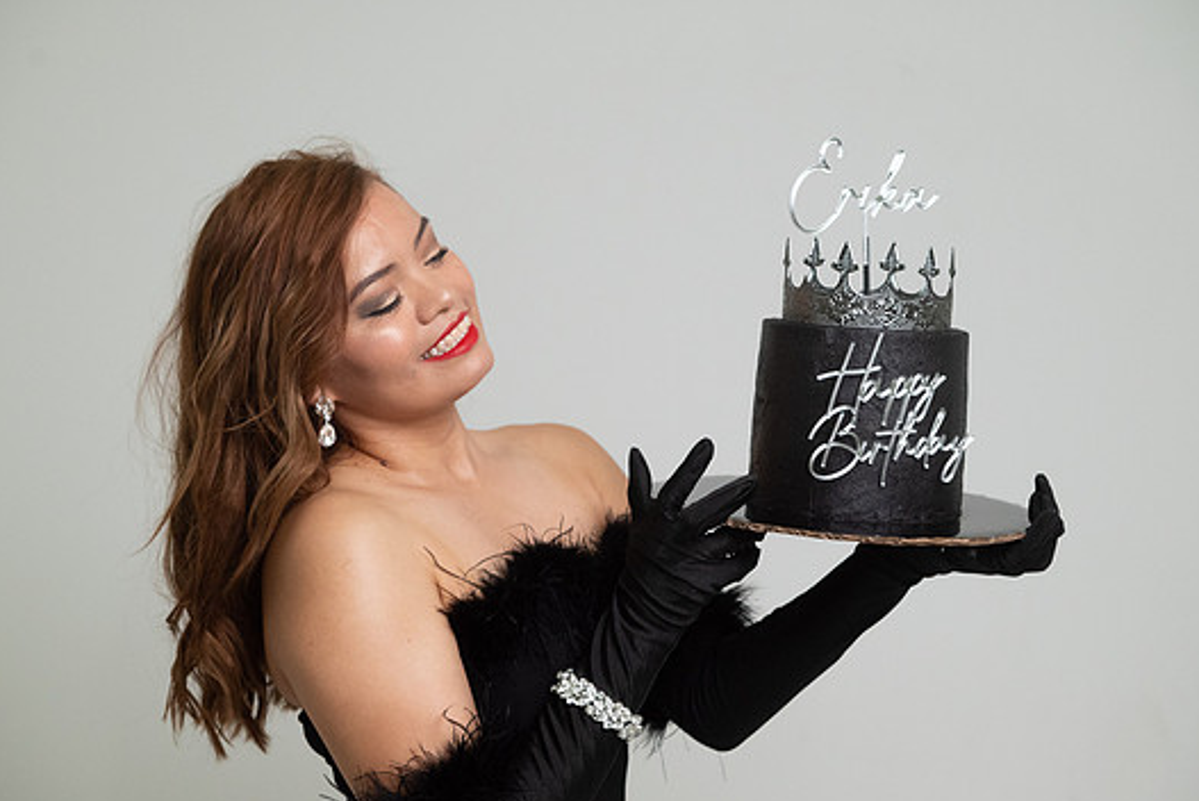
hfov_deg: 30.5
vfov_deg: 20.6
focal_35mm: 66
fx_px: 2199
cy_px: 418
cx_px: 576
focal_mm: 60
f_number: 5.6
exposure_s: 1/320
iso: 3200
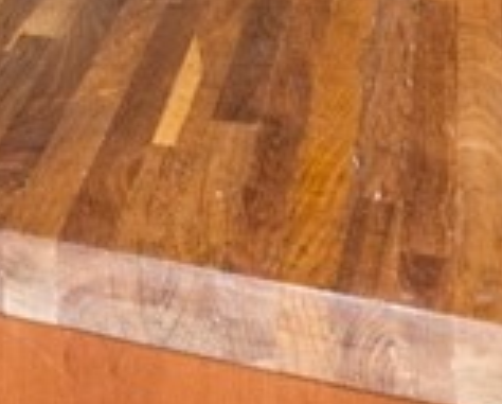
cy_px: -542
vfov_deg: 10.1
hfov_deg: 12.0
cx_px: -635
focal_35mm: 135
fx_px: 2009
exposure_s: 1
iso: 320
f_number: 8
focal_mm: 14
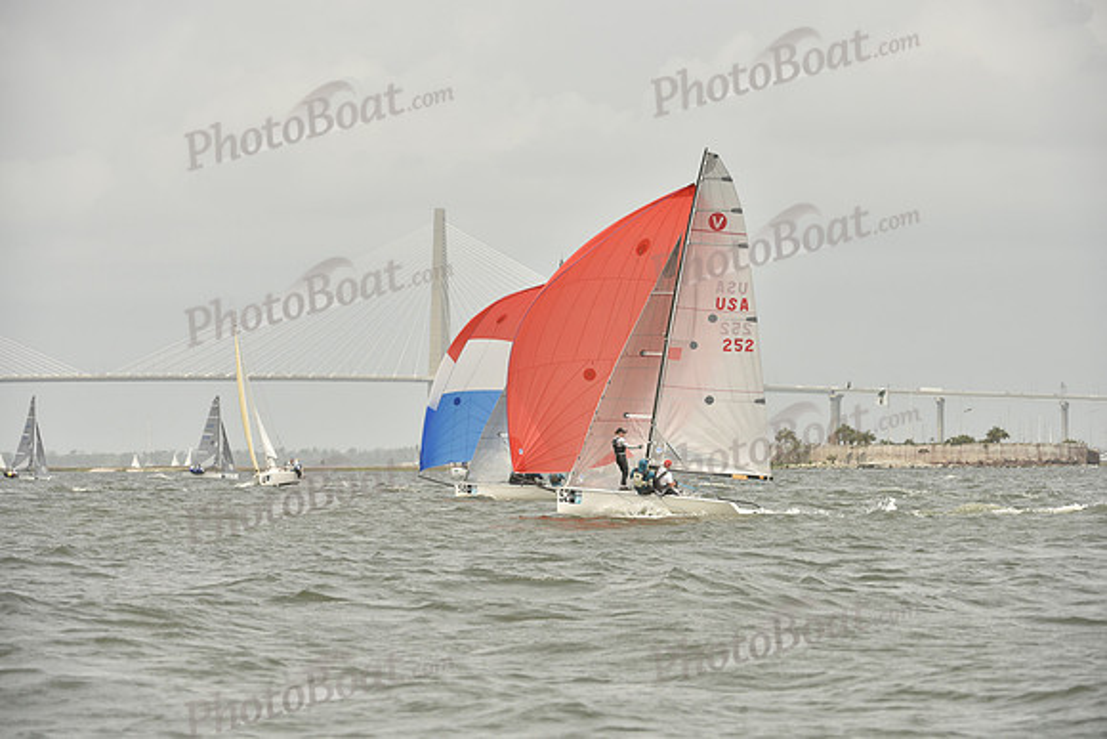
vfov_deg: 6.5
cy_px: 370
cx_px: 554
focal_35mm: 210
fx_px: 6459
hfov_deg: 9.8
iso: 320
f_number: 7.1
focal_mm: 210
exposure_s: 1/1250
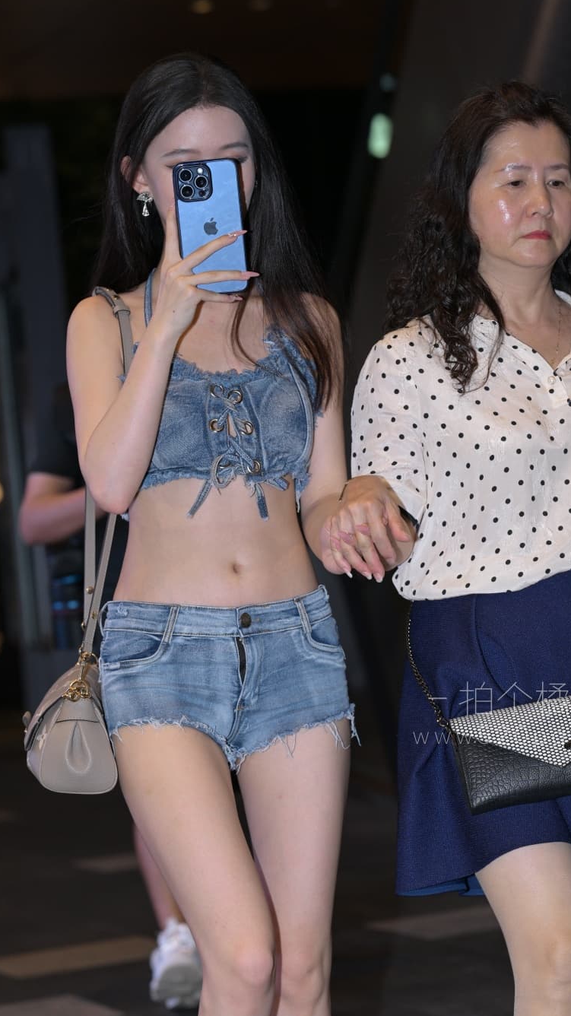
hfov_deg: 10.1
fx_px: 3232
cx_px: 246
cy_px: 677
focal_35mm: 120
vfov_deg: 17.8
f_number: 4
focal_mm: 85
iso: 320
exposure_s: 1/200
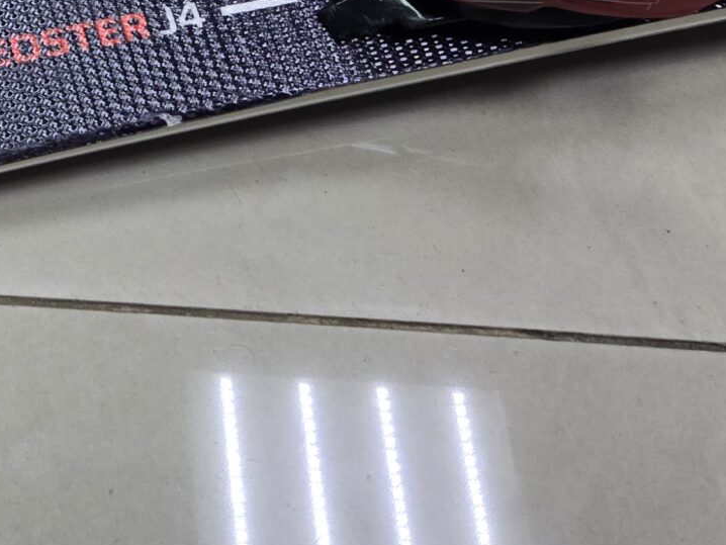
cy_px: -297
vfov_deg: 16.3
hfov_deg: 21.5
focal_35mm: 82
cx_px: -222
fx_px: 1720
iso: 125
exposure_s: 1/100
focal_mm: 5.4
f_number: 1.8
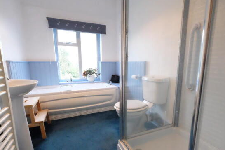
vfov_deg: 67.1
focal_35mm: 18
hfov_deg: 89.8
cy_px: 85
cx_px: 122
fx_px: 112
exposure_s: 1/125
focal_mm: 10
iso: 12800
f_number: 5.6
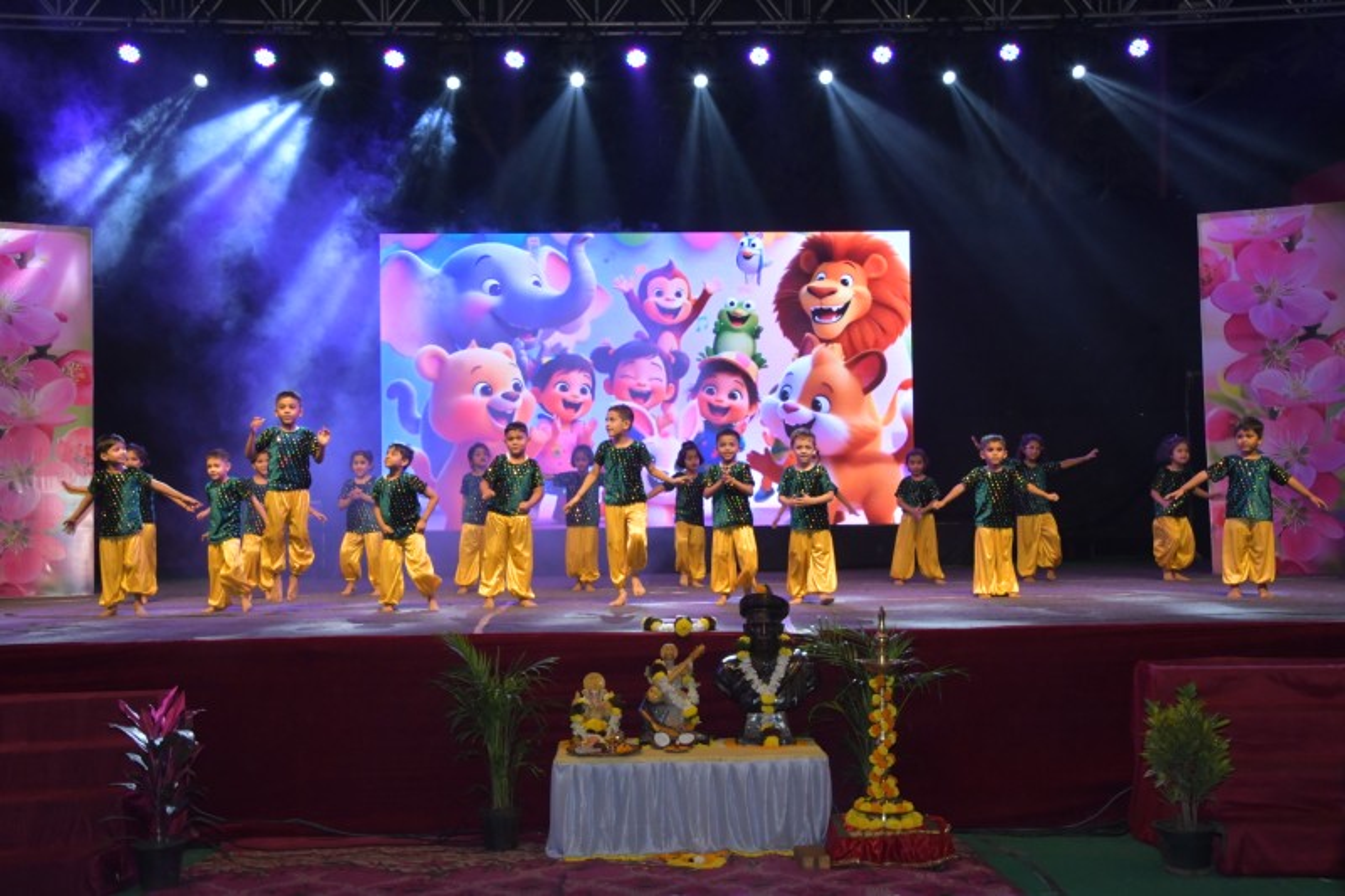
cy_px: 448
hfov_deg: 46.4
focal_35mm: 42
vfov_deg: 31.9
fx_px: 1569
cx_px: 672
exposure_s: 1/125
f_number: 14
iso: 1600
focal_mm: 28
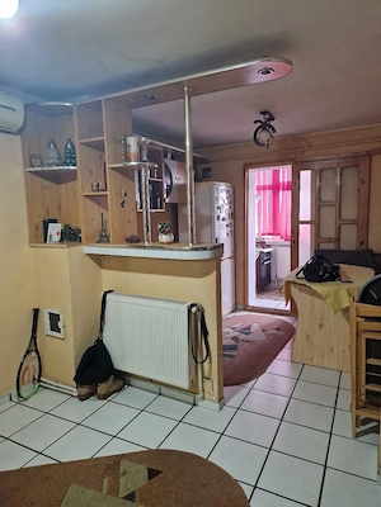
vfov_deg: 73.9
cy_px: 254
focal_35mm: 23
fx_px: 338
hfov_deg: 58.9
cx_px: 190
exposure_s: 1/100
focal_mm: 5.4
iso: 400
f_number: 1.8
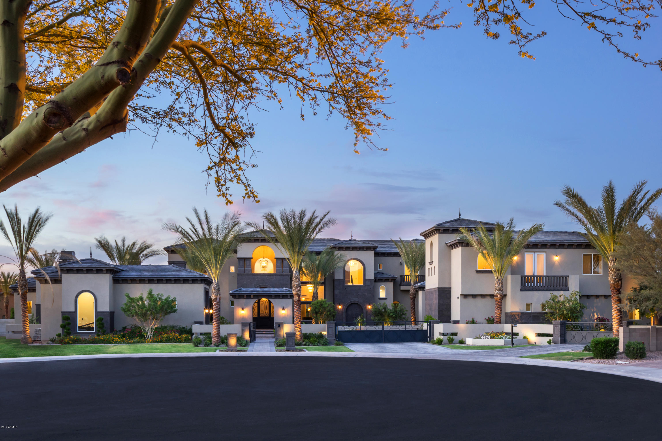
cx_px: 331
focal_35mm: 36
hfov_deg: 53.1
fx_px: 662
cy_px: 220
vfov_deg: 36.9
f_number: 11
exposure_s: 1/3
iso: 200
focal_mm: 24
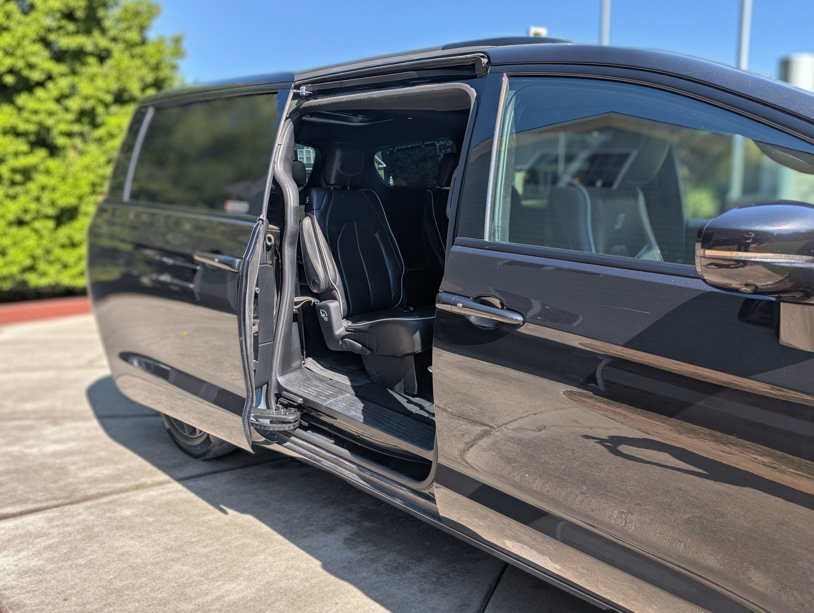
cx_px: 407
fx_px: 565
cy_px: 306
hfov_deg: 71.5
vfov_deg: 56.9
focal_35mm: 24
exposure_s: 1/4545
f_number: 1.68
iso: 21
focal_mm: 6.9
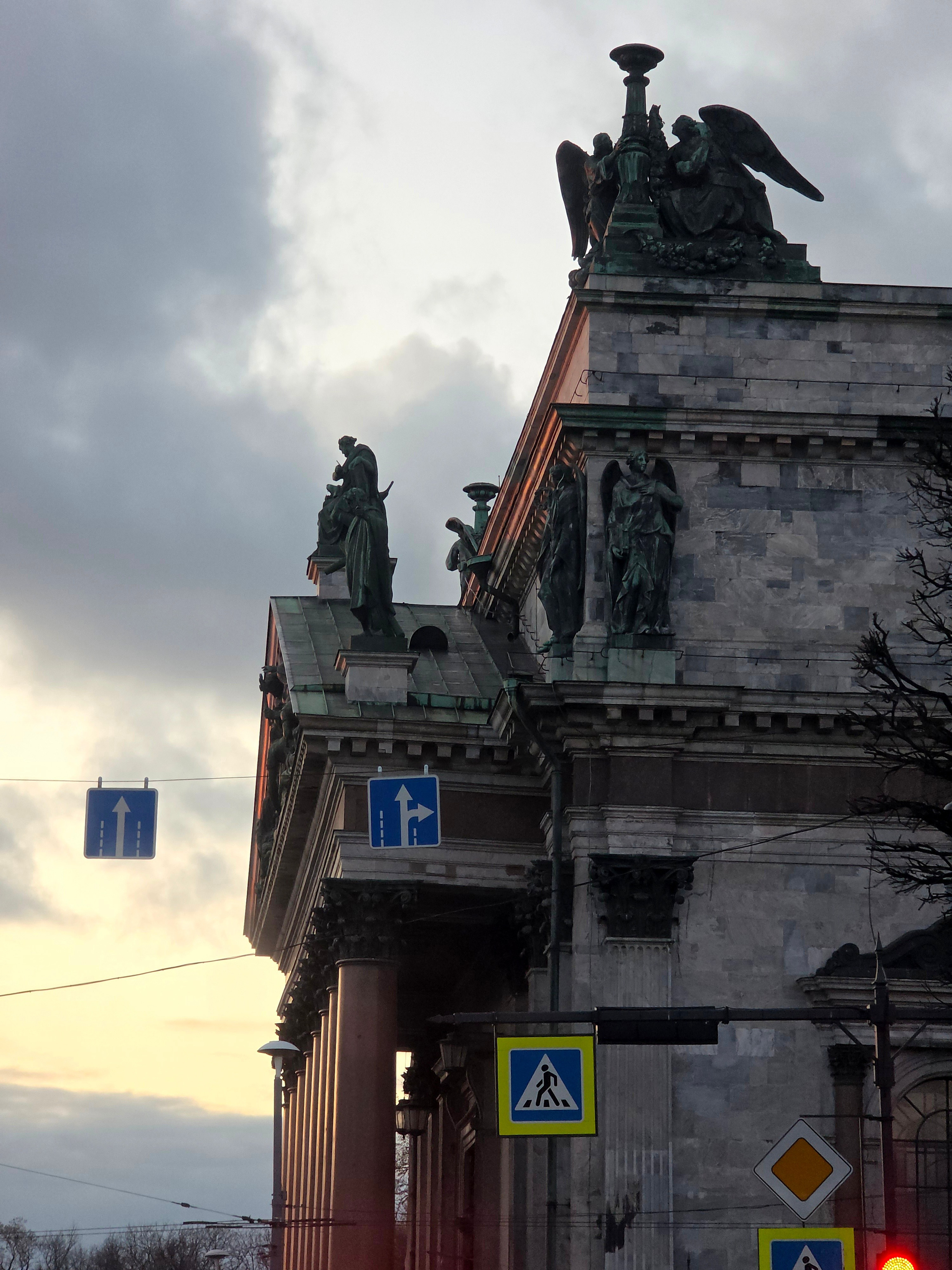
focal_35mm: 115
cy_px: 635
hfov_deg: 12.9
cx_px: 476
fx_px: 4217
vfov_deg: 17.1
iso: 80
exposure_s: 1/101
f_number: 3.4
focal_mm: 18.6
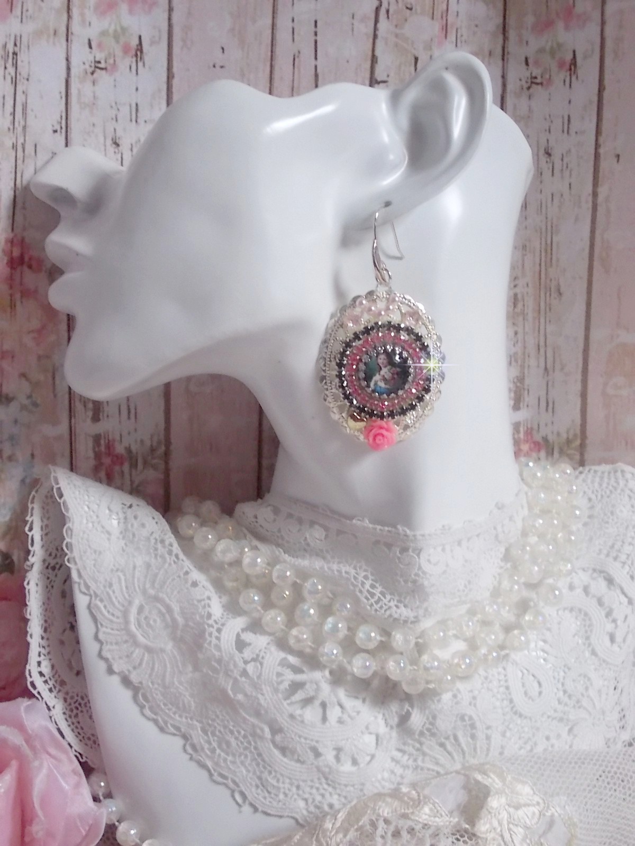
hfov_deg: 33.6
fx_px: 1052
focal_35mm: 43
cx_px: 318
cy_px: 423
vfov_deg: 43.9
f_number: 3.3
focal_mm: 6.1
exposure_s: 1/30
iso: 160
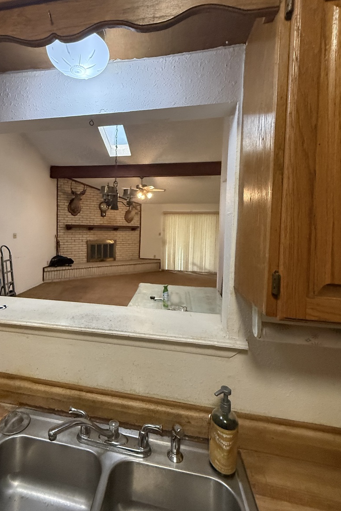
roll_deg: -1.9
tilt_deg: -3.8
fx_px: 256
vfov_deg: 89.9
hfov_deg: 65.7
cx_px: 115
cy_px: 238
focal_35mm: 18
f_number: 2.2
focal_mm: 2.22
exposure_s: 1/120
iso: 640
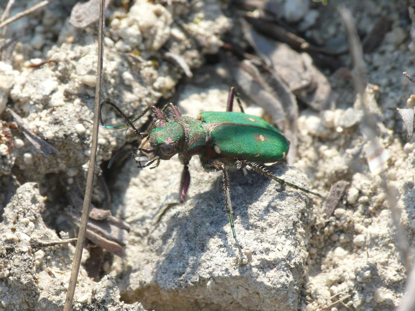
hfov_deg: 8.6
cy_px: 156
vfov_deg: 6.5
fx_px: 2758
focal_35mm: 230
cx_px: 208
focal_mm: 48.7
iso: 200
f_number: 11
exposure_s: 1/125
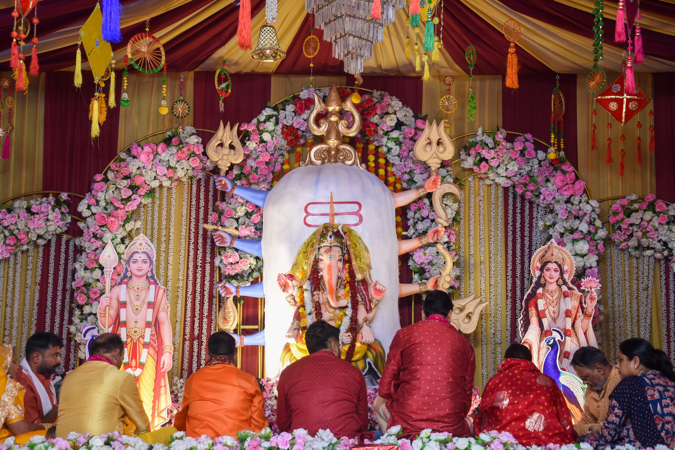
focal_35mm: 63
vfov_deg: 21.6
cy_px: 225
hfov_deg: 31.9
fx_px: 1181
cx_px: 338
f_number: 4.8
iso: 400
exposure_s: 1/80
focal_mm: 42
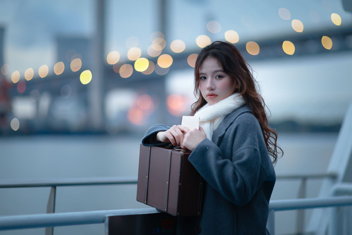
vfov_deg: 16.1
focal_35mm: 85
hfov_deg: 23.9
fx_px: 831
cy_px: 118
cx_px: 176
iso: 1000
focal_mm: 85
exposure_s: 1/250
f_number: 1.2
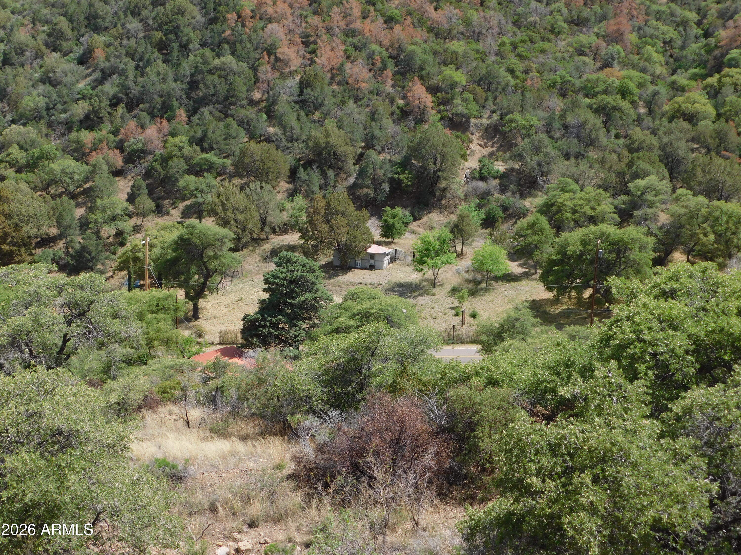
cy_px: 278
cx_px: 370
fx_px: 963
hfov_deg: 42.1
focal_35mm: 45
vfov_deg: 32.2
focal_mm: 8
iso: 125
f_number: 3.7
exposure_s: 1/800
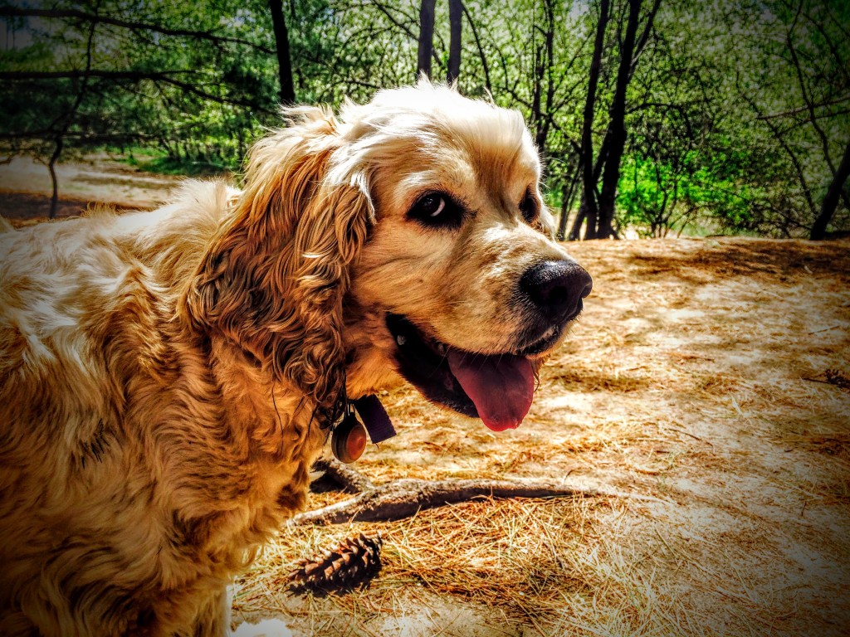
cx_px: 425
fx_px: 712
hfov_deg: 61.7
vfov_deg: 48.2
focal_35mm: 29
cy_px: 318
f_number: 2.2
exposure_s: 1/805
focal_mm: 4.15
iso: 32
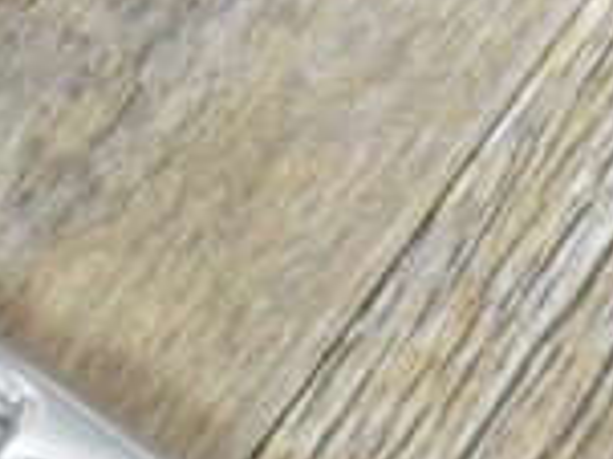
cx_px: 219
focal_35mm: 389
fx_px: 6883
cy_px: 768
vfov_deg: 3.8
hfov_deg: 5.1
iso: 200
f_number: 3.5
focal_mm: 8.9
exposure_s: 1/13
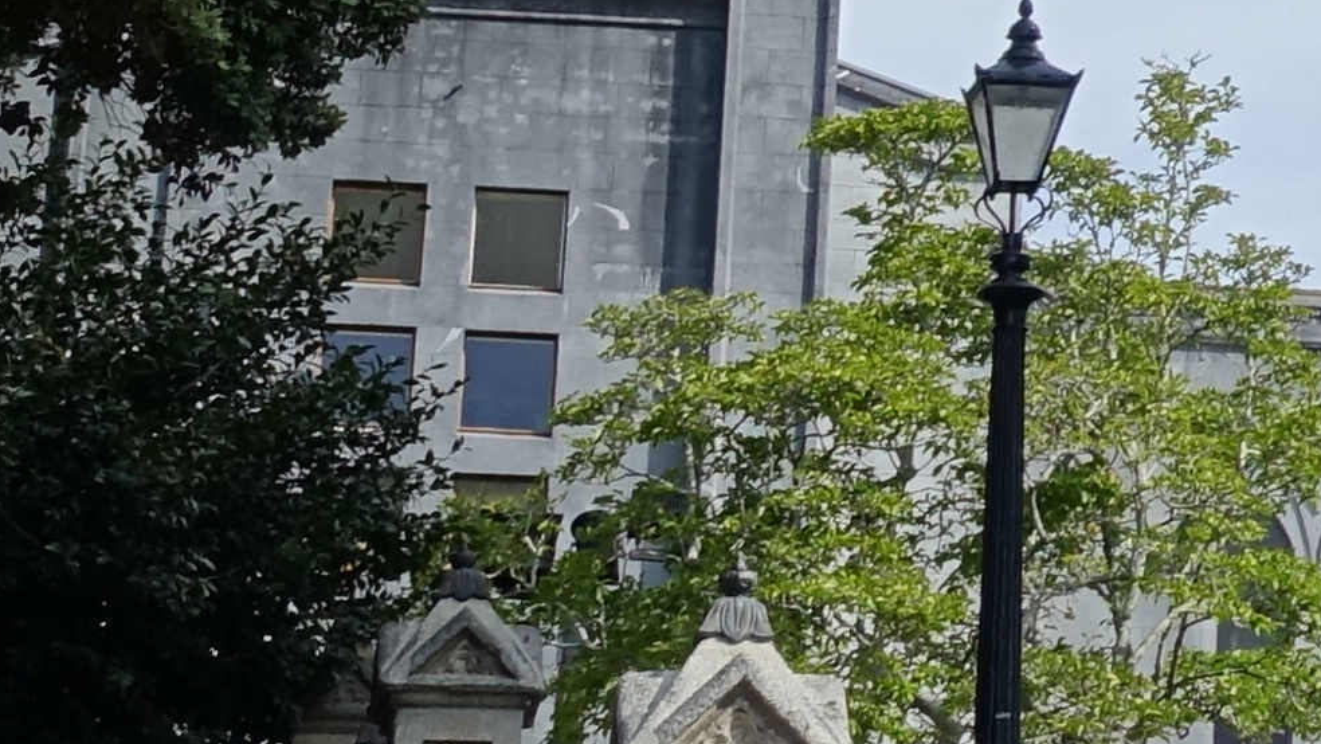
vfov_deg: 4.5
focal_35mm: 262
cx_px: 3023
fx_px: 9179
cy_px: -1048
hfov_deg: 7.7
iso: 125
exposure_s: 1/640
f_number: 4
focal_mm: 16.43
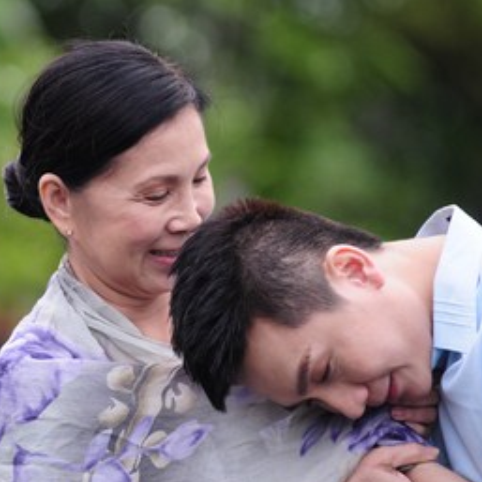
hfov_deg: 4.6
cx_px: 111
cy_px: 278
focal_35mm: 384
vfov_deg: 4.6
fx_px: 6047
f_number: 2.8
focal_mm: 155
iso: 400
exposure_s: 1/400
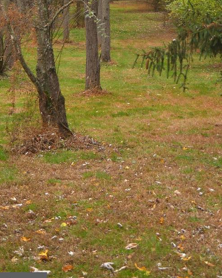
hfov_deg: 13.6
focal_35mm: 113
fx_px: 928
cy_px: -40
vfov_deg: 16.4
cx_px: 166
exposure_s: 1/800
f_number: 2.8
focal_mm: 32
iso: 200
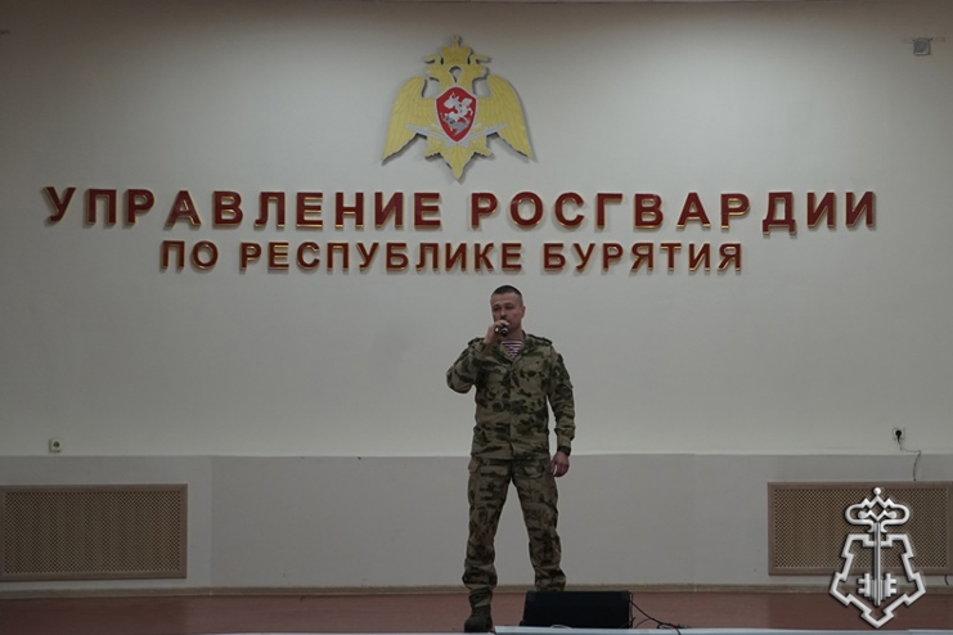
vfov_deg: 15.8
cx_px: 476
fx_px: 2290
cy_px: 318
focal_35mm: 87
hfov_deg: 23.5
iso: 1000
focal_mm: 57
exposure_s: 1/160
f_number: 5.6
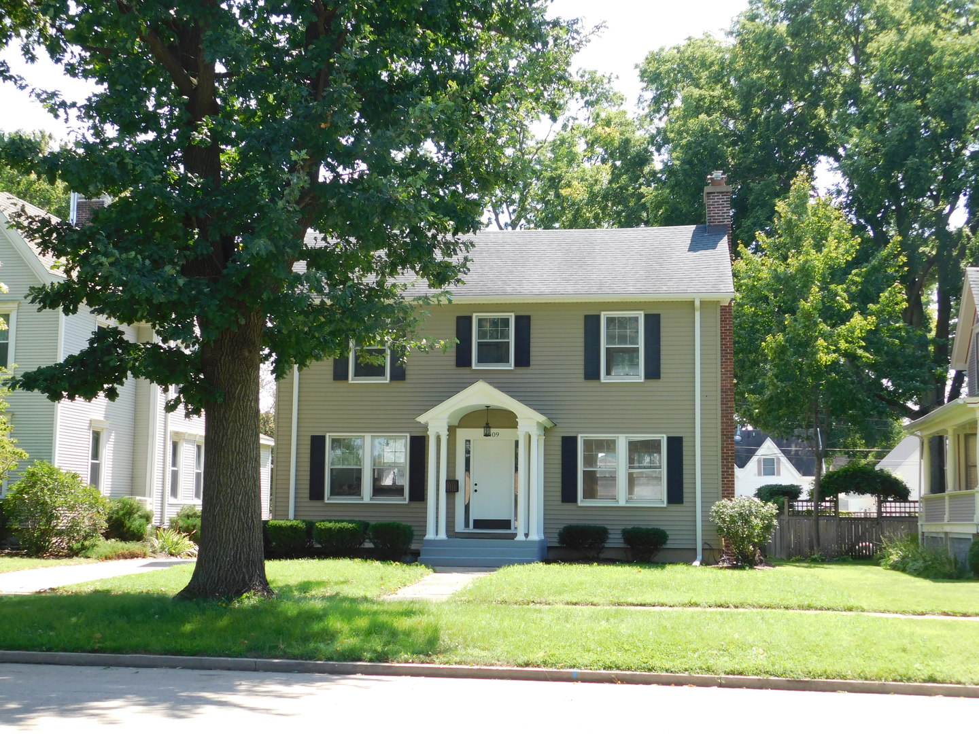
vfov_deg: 32.2
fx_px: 1273
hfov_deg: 42.1
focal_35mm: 45
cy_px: 367
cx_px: 490
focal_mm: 8
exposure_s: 1/250
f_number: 3.7
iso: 125
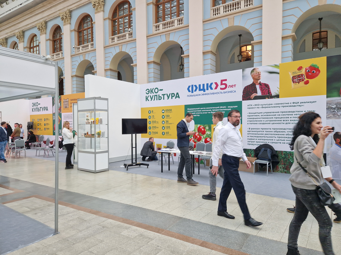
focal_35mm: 23
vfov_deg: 58.9
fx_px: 227
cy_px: 128
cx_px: 170
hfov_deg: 73.9
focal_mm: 5.4
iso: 64
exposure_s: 1/100
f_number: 1.8
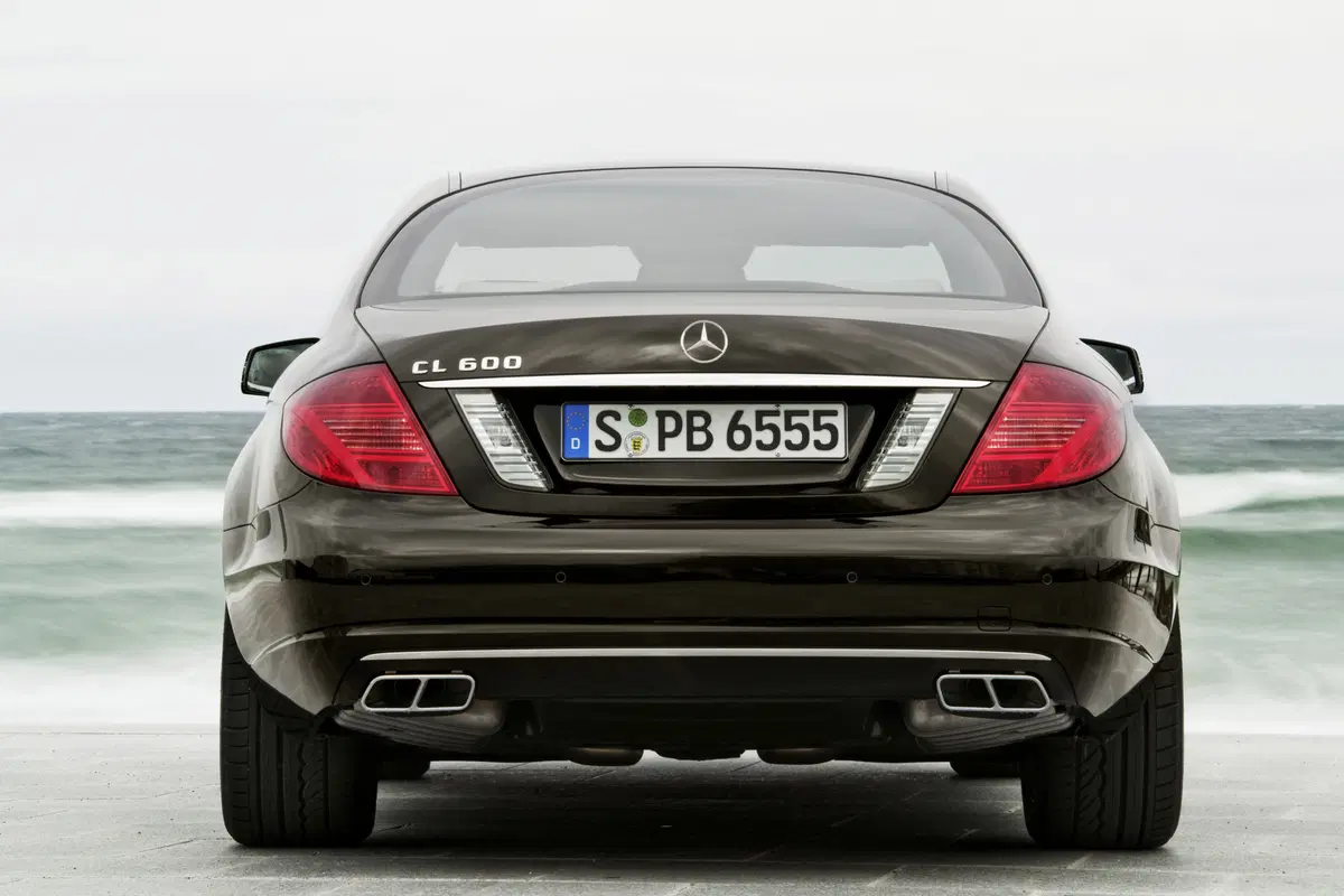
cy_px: 448
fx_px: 5040
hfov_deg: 15.2
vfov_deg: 10.2
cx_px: 672
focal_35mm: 135
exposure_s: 3
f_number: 22
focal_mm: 135
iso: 100
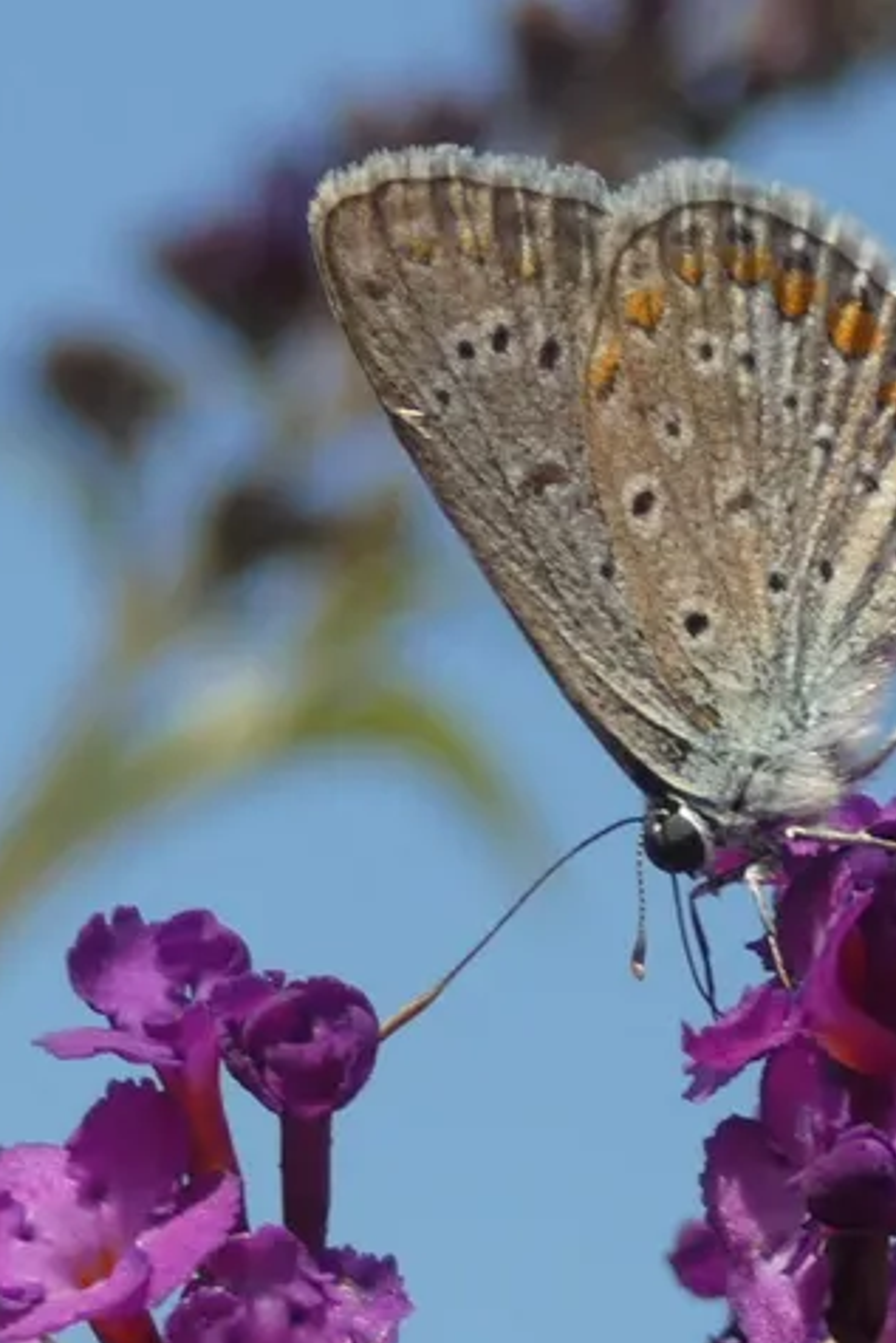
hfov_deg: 10.3
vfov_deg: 15.4
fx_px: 4961
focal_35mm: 133
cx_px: 806
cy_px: 676
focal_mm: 17.1
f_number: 4.8
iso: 80
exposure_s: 1/200
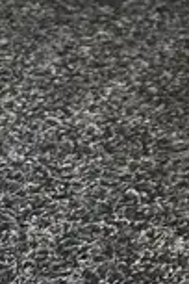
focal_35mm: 167
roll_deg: -0.1
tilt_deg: -26.1
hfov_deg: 6.8
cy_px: -141
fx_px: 1315
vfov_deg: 11.8
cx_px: 697
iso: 320
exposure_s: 1/50
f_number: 1.78
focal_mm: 6.86
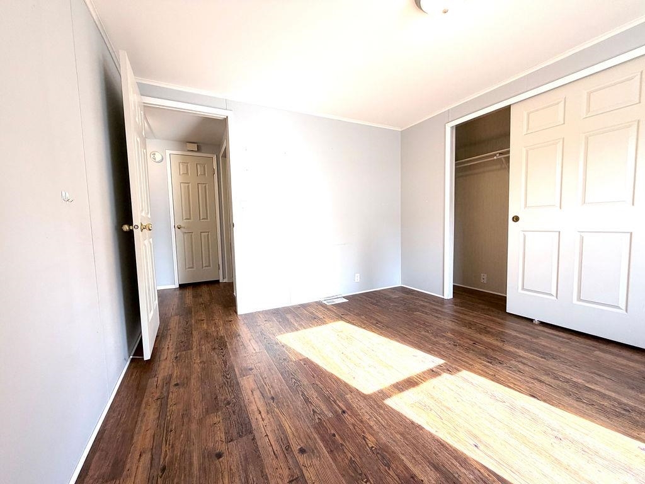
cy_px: 242
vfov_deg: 85.7
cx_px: 322
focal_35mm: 14
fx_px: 261
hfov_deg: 102.1
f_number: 2.2
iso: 80
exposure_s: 1/121
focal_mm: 2.22
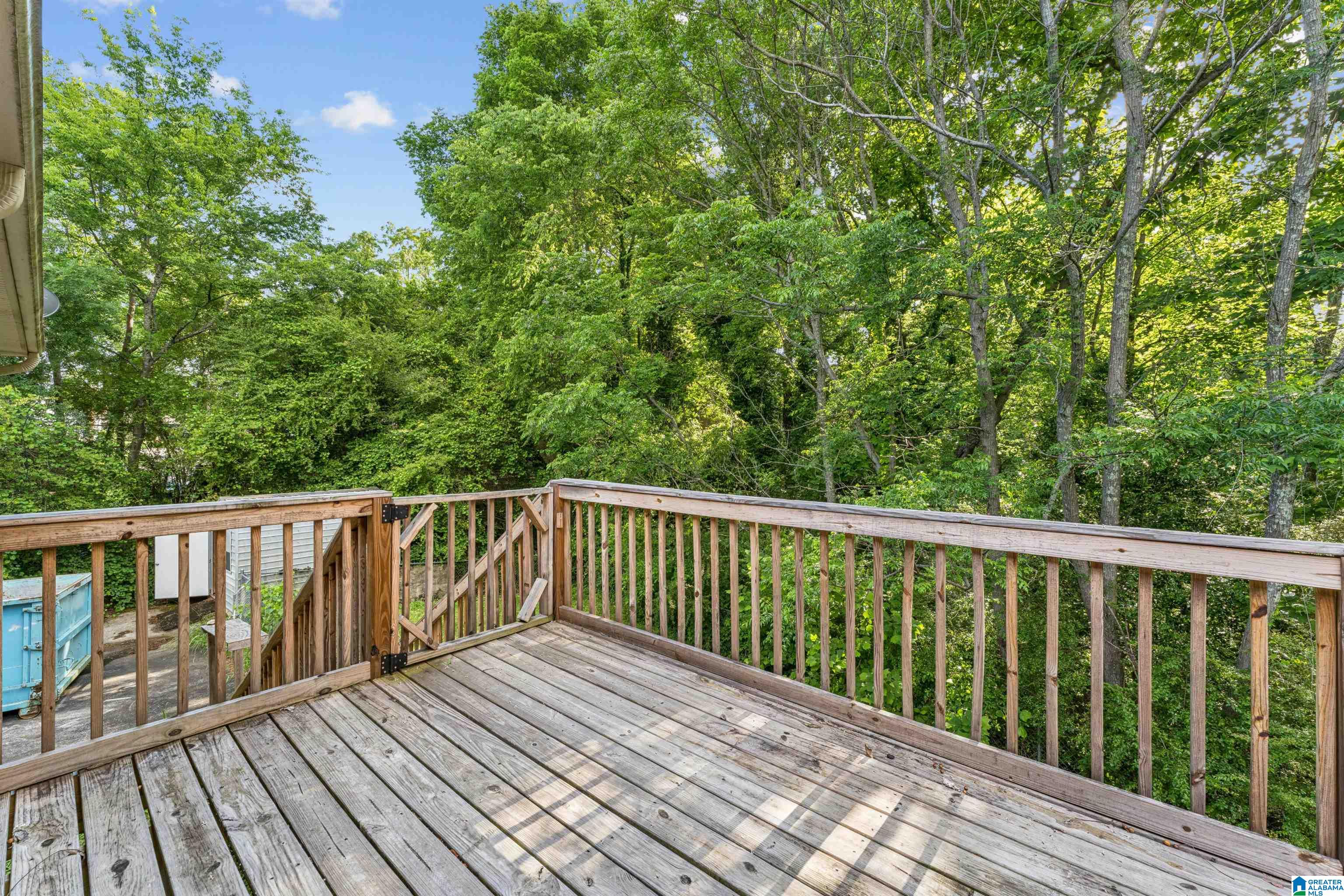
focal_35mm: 14
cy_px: 448
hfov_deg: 104.3
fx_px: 523
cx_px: 672
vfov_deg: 81.2
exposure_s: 1/40
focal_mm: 14
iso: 400
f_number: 13
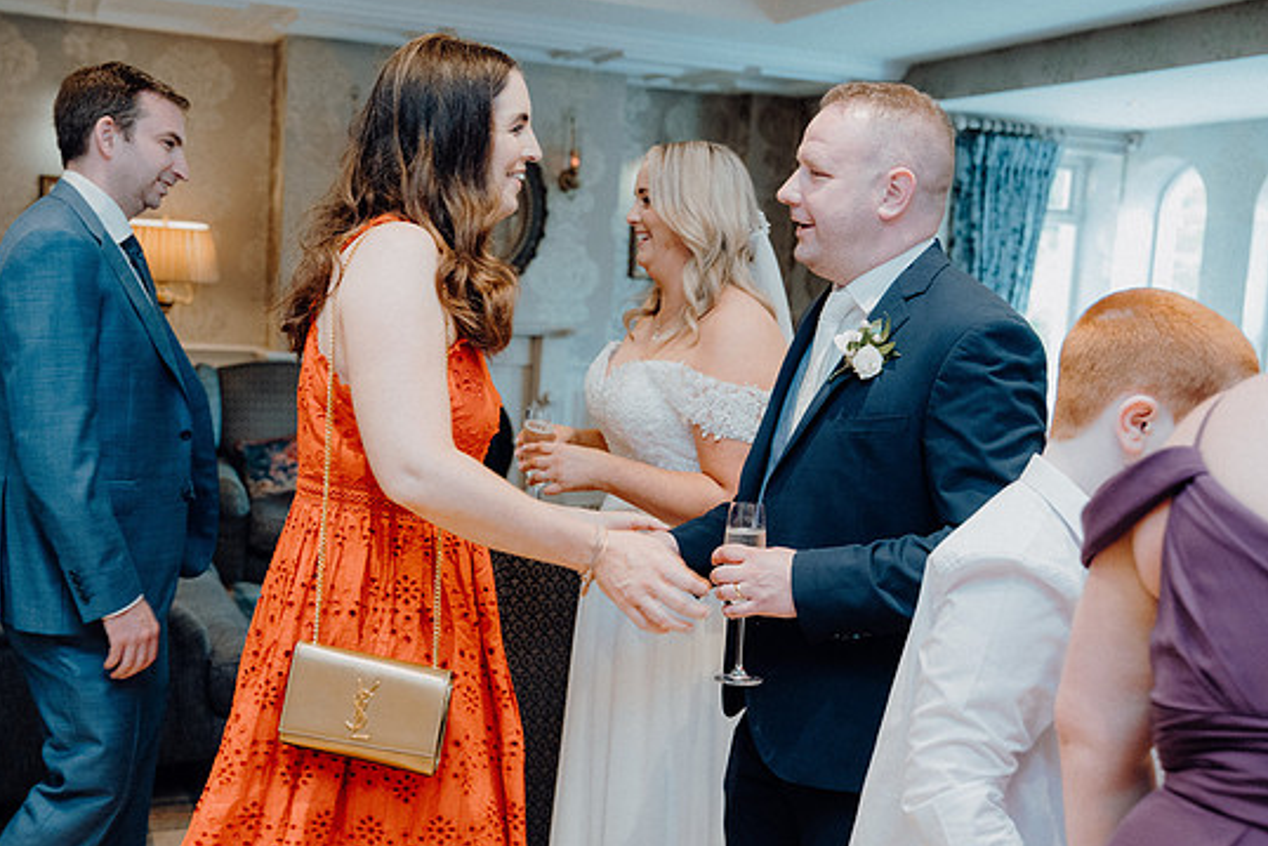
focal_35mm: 41
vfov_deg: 32.6
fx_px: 1444
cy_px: 442
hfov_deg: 47.4
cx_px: 594
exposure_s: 1/160
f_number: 3.5
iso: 2500
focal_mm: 38
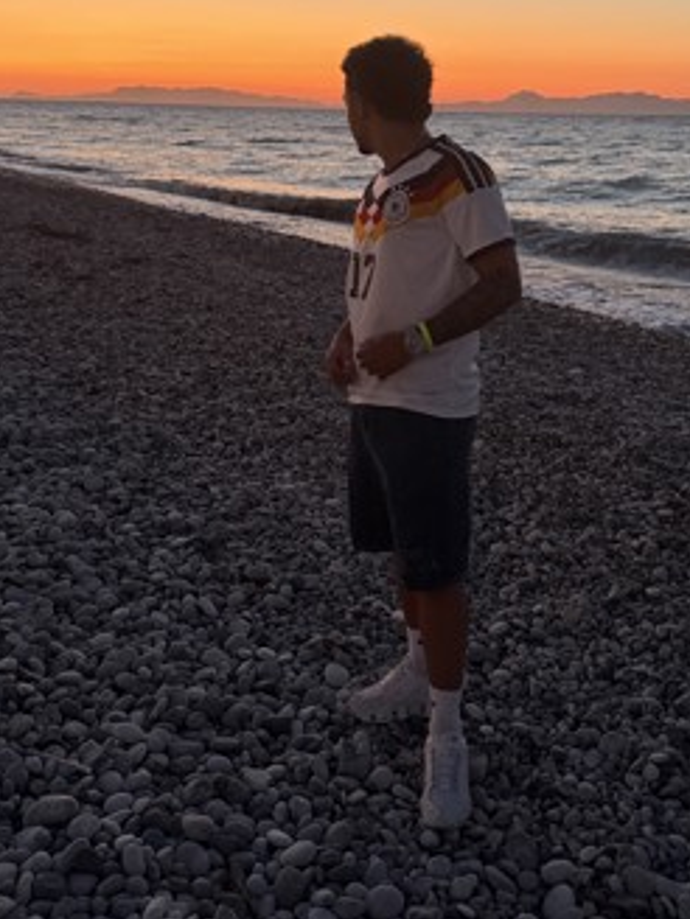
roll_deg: -2.3
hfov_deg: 37.6
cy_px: 364
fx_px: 1010
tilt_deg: -14.0
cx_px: 395
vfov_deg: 48.7
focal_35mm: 38
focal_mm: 6.76
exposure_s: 1/40
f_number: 1.78
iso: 1000
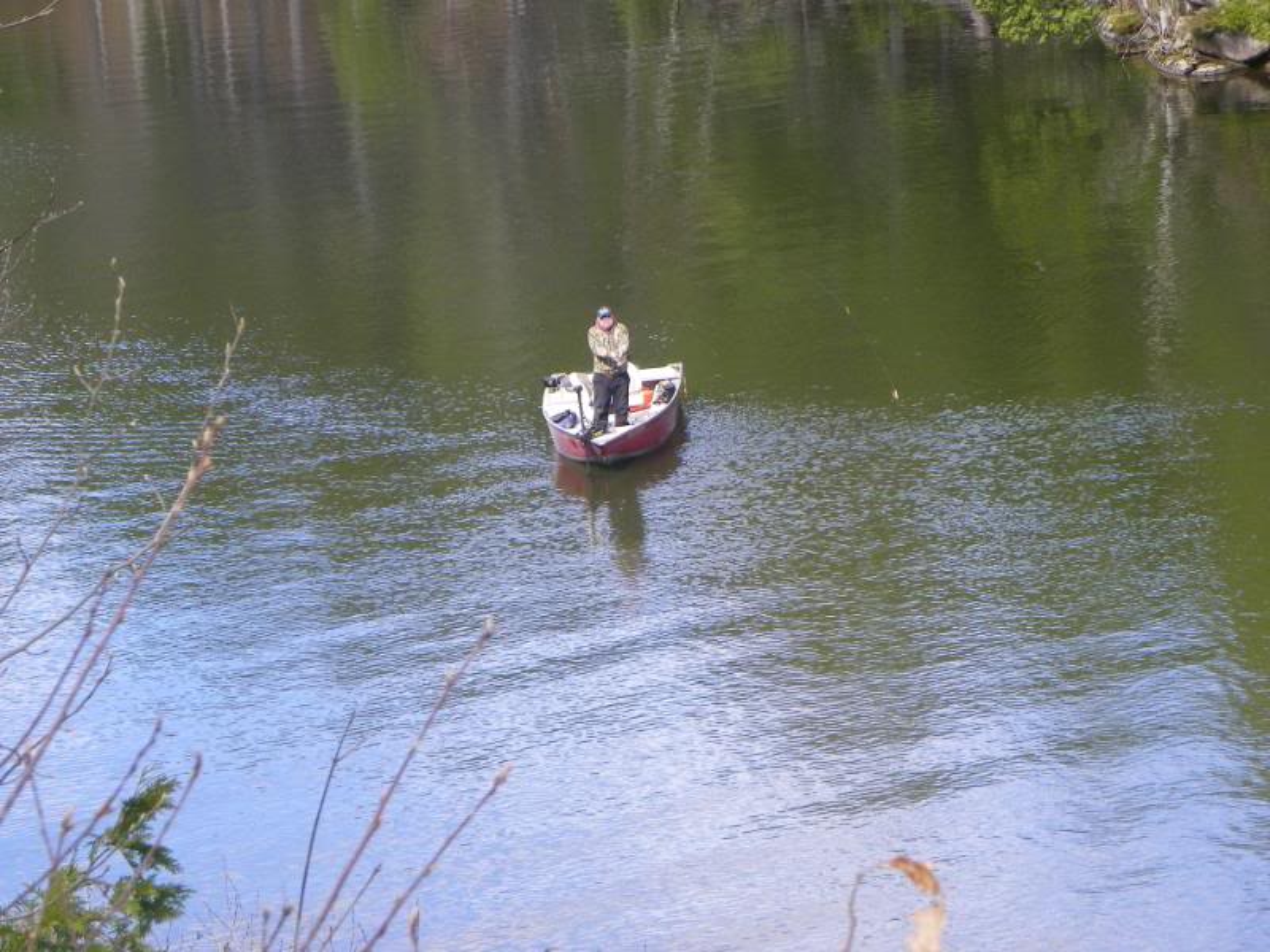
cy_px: 476
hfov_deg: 17.3
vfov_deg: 13.0
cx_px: 635
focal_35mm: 114
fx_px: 4182
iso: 125
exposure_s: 1/200
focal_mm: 20.2
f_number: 4
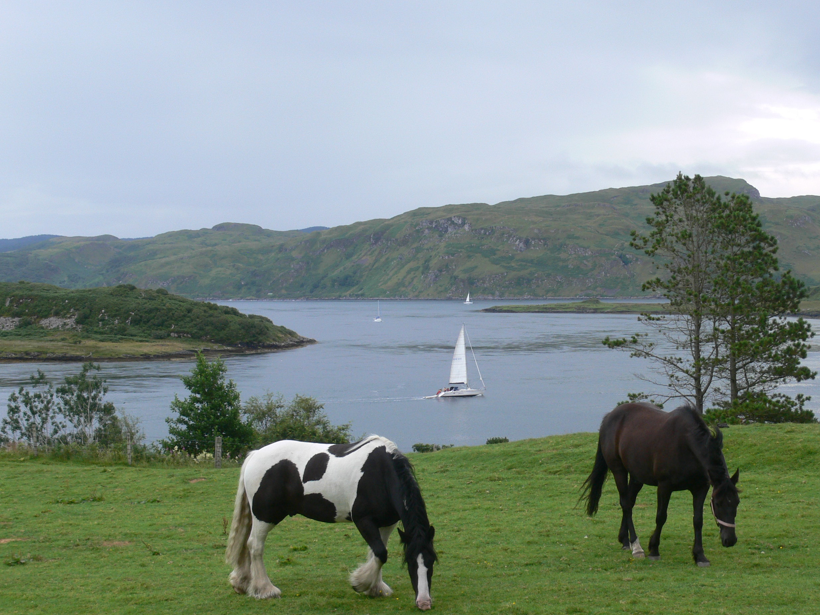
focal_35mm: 61
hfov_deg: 31.6
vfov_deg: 24.0
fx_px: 1445
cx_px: 484
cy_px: 307
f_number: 5.6
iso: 80
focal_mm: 9.7
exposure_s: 1/125
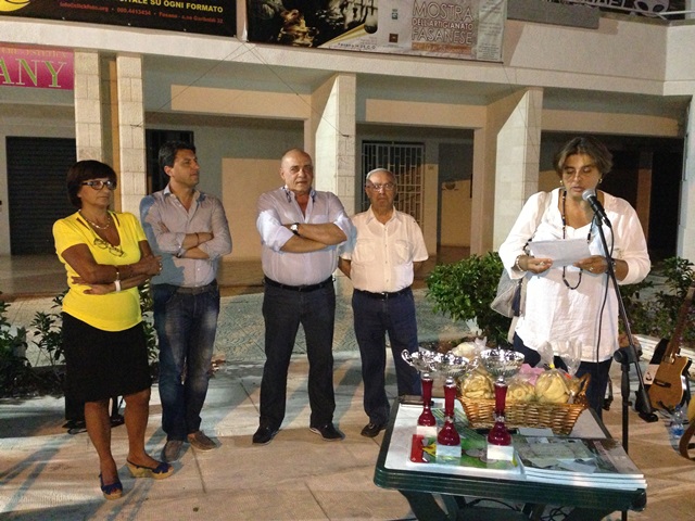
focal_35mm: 33
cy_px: 260
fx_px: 663
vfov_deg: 42.9
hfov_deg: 55.4
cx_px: 348
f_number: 2.4
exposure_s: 1/16
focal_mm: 4.13
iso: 800
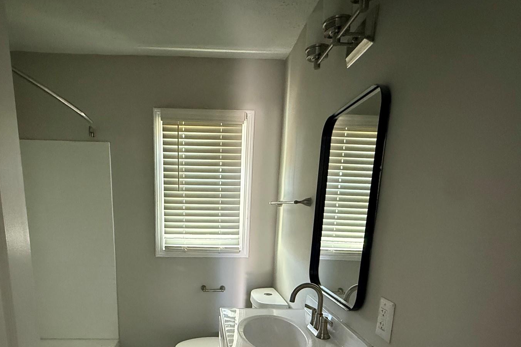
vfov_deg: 53.7
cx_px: 216
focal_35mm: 22
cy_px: 274
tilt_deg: -11.3
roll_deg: -0.9
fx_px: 318
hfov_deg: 77.9
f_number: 2.2
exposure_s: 1/60
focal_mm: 2.22
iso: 800
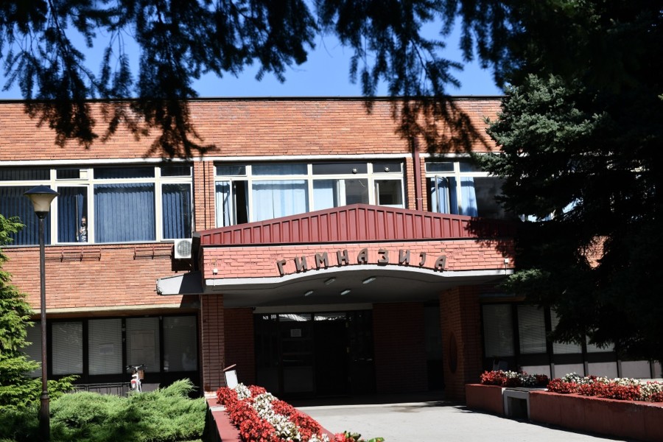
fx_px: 1031
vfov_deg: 24.2
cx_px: 332
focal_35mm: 56
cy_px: 221
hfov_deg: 35.6
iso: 320
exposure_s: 1/2500
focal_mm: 56
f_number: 5
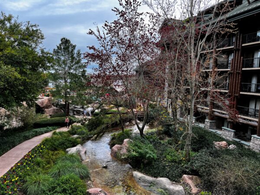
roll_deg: -0.7
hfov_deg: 67.3
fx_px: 195
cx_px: 130
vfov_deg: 53.1
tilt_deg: -6.5
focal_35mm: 26
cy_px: 98
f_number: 1.5
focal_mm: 5.7
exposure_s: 1/894
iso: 50
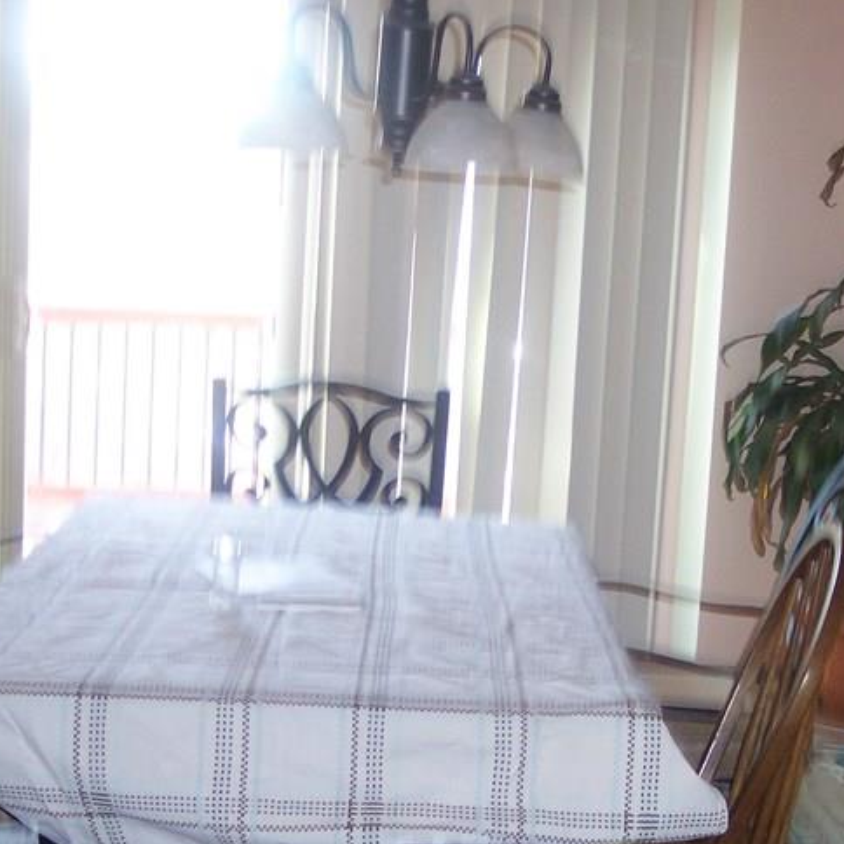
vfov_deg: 24.2
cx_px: 502
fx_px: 1959
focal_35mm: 71
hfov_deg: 24.3
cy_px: 553
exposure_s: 1/30
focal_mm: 8
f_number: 2.8
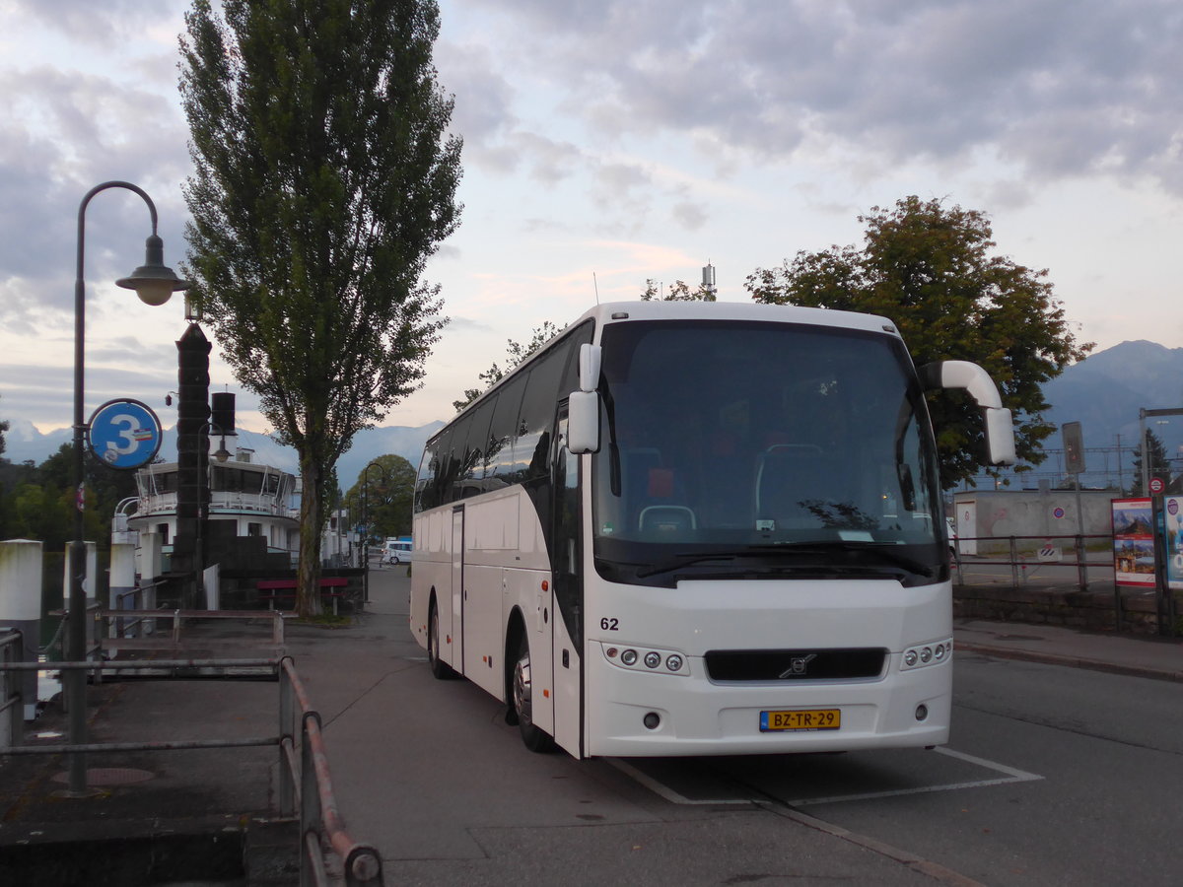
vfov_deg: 36.8
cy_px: 444
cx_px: 592
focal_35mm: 39
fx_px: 1333
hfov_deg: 47.9
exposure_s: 1/60
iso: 250
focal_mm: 8
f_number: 2.5
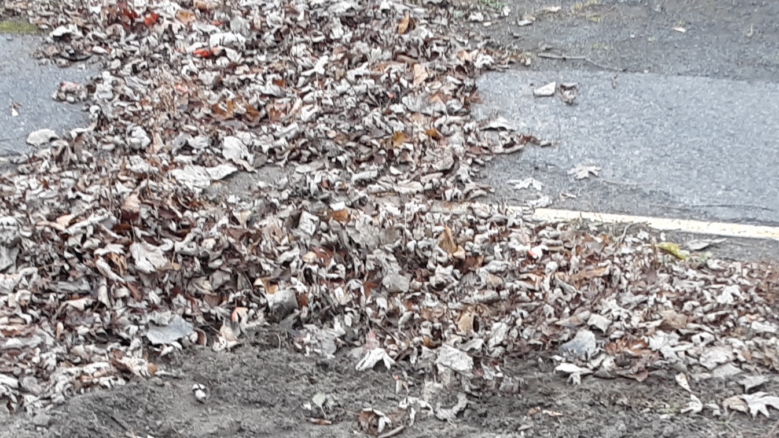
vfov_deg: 15.6
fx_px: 1528
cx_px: 355
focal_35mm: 74
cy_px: 550
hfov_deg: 28.6
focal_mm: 2.9
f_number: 1.9
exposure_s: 1/60
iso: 50
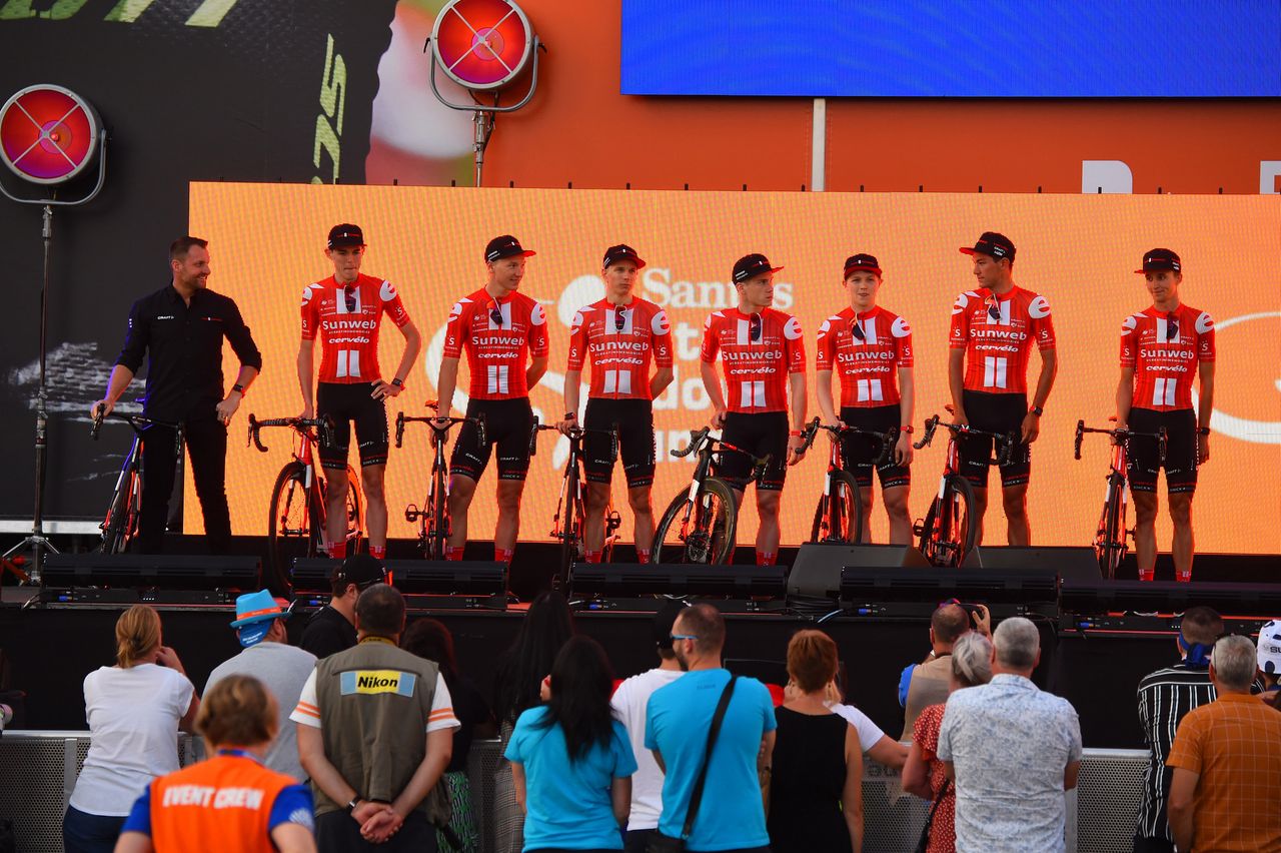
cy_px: 426
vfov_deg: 6.0
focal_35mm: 230
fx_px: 8180
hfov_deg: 9.0
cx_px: 640
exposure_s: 1/1000
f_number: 6.3
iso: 1600
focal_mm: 230
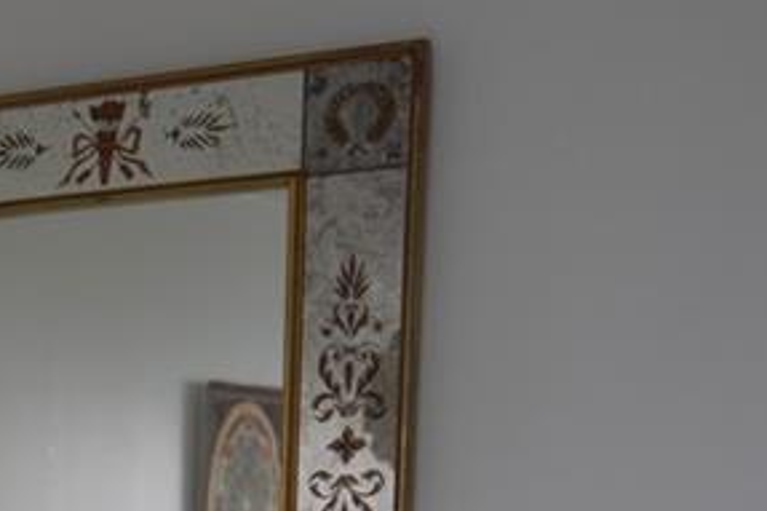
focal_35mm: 134
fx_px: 2853
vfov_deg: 9.2
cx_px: -1010
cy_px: 1188
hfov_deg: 12.4
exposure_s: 1/50
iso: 400
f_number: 2.8
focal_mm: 24
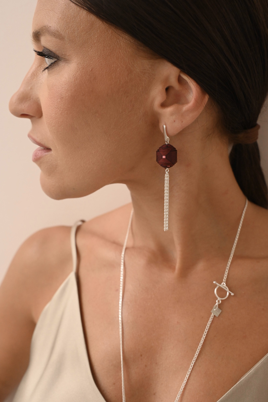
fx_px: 424
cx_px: 134
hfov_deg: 35.0
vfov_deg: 50.7
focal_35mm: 38
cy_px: 201
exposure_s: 1/320
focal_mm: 38
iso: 2500
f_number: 5.6
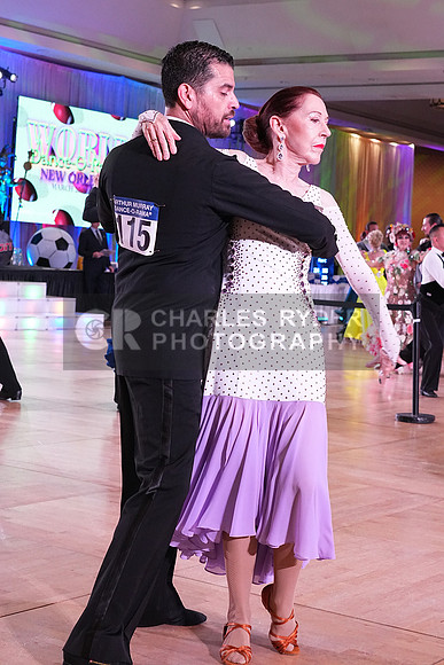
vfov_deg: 31.4
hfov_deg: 21.3
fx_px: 1183
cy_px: 332
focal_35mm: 64
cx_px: 222
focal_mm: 43
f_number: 5.6
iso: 3200
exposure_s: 1/320
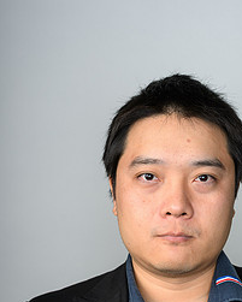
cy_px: 242
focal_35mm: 84
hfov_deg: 18.2
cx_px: 170
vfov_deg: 22.4
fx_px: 752
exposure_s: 1/200
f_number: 5.6
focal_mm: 50
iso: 200
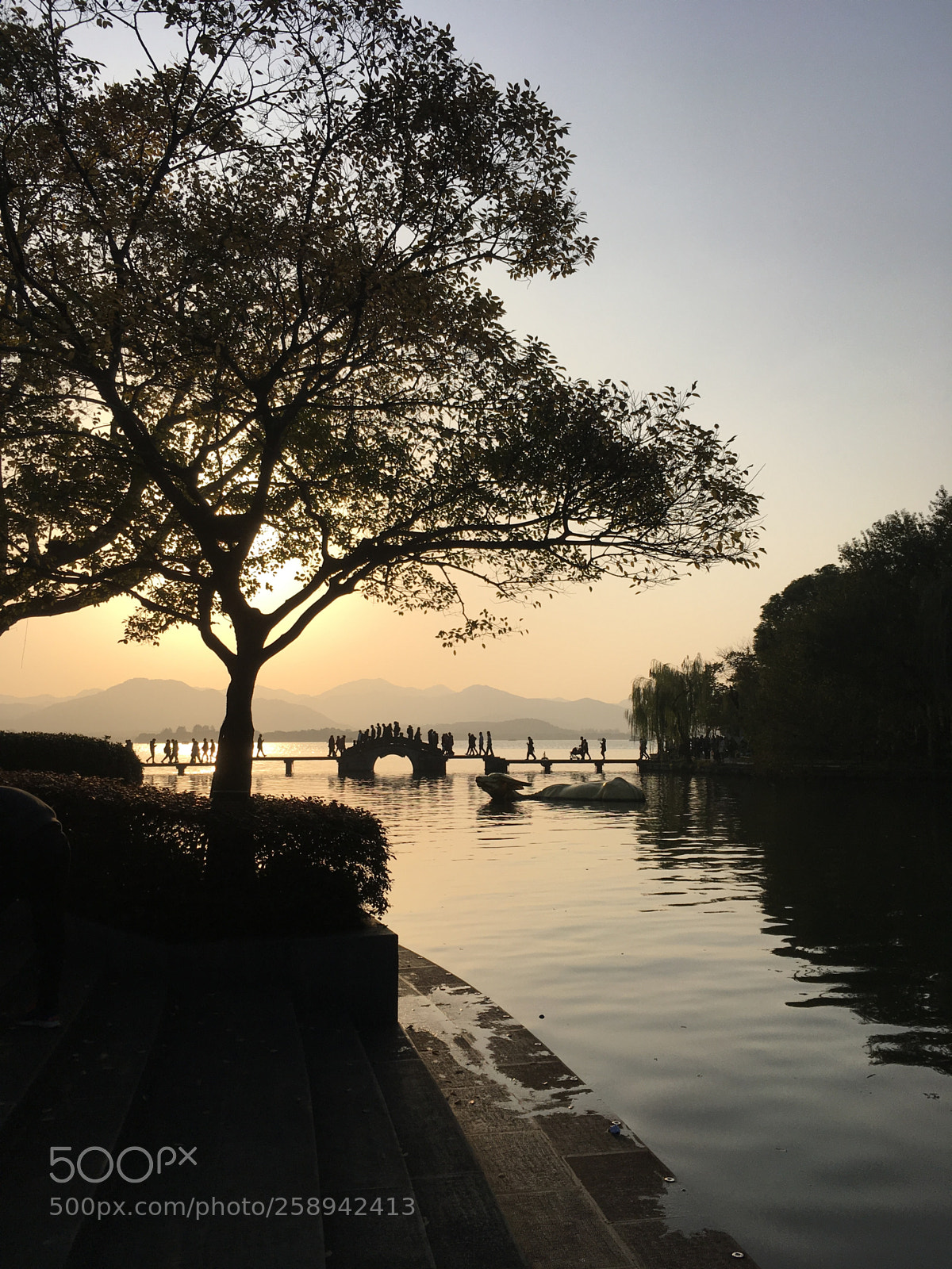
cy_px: 634
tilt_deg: +4.9
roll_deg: -0.8
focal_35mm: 29
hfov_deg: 48.2
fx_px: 1063
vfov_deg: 61.7
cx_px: 476
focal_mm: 4.15
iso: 25
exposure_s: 1/2747
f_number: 2.2
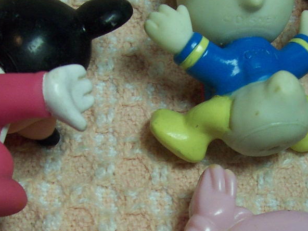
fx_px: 667
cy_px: 198
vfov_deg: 19.4
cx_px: 196
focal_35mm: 75
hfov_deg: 25.9
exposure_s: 1/90
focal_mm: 5.6
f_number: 2.8
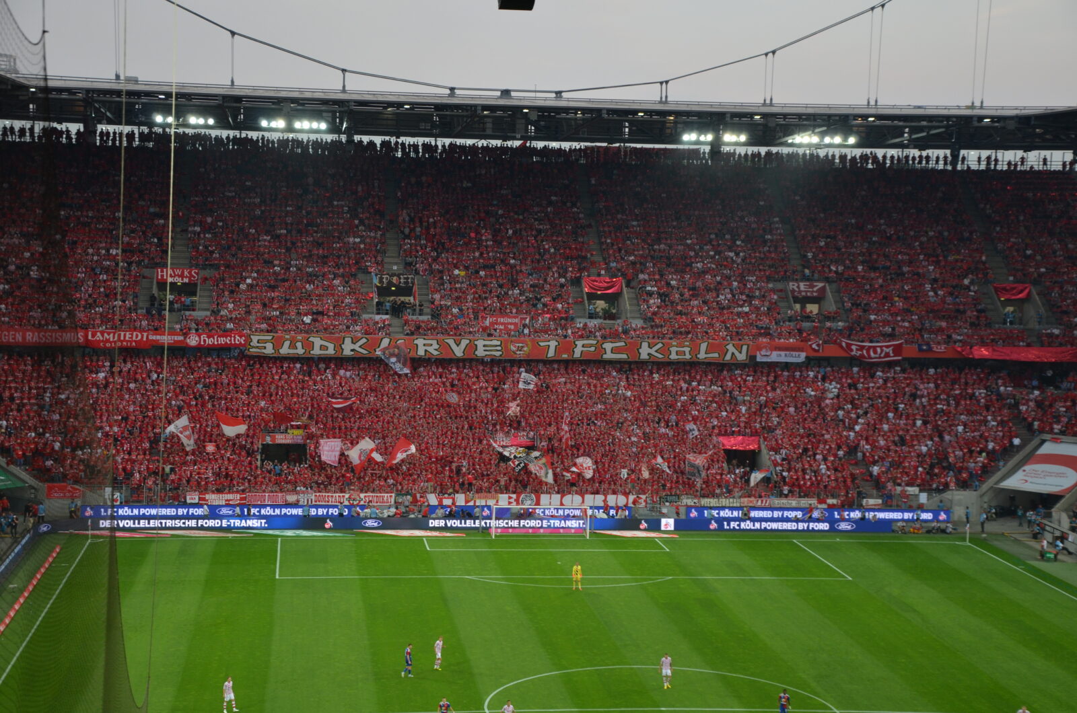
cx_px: 538
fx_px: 2015
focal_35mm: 68
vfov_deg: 20.1
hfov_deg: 29.9
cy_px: 356
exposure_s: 1/125
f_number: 5.6
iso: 360
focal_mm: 45
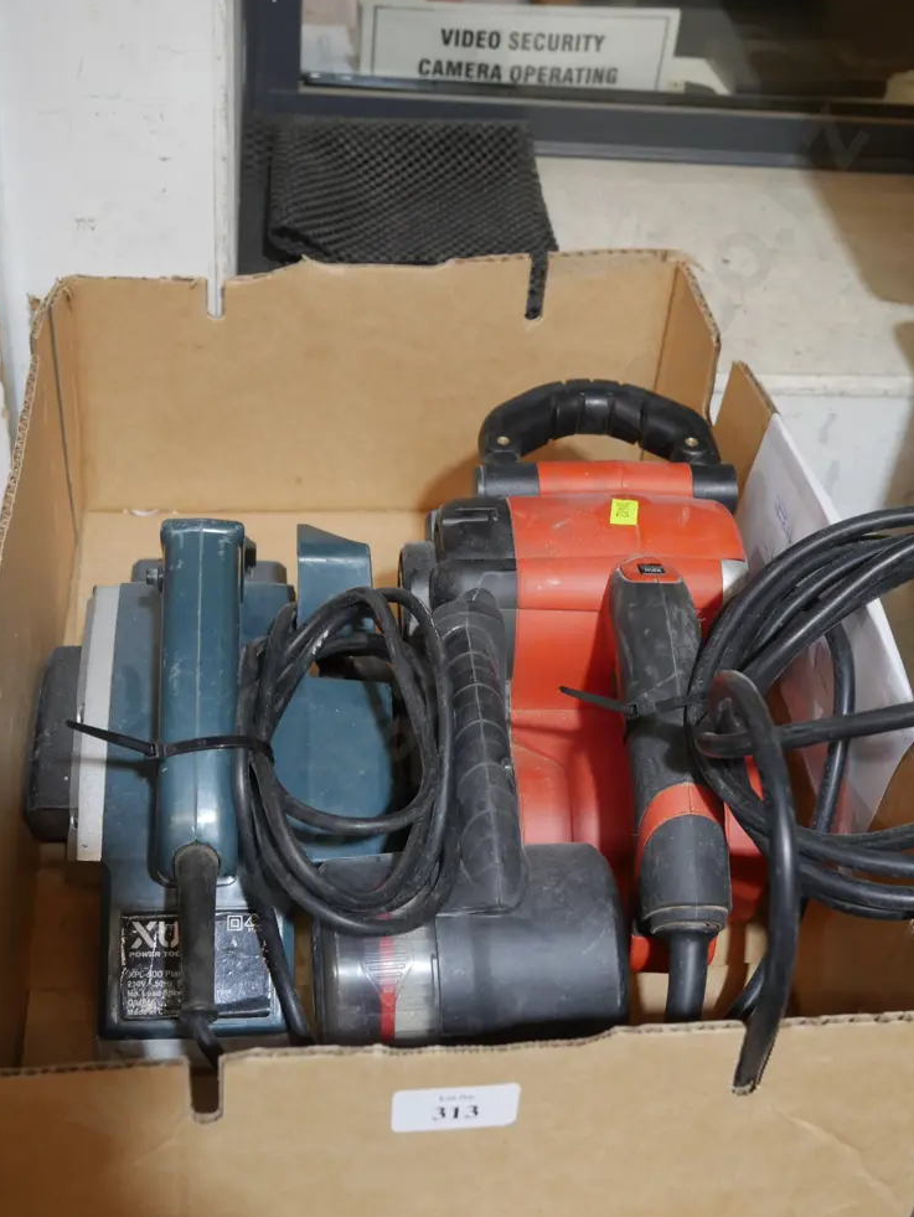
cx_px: 466
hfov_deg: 30.3
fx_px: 1688
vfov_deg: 39.6
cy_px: 628
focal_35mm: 48
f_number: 5.1
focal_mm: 23
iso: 1000
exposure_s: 1/60
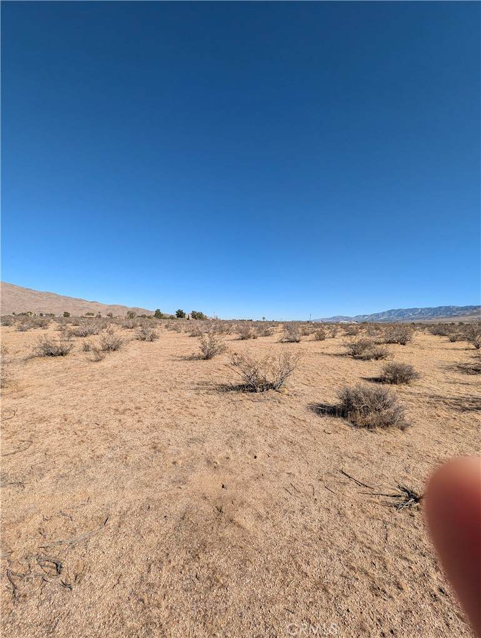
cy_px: 319
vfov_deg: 110.4
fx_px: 222
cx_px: 240
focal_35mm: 12
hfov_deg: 94.7
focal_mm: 2.23
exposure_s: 1/2004
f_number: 1.95
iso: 40
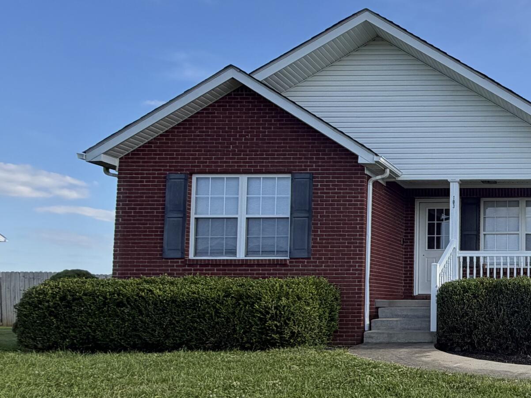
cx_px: 578
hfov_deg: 42.1
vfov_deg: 40.0
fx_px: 537
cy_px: 278
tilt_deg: +4.5
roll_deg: +0.1
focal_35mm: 35
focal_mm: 2.22
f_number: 2.2
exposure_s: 1/770
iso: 32
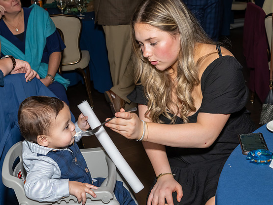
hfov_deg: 31.7
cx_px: 146
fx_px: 481
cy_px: 96
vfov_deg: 24.0
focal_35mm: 61
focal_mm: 35
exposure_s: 1/250
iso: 1000
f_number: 7.1
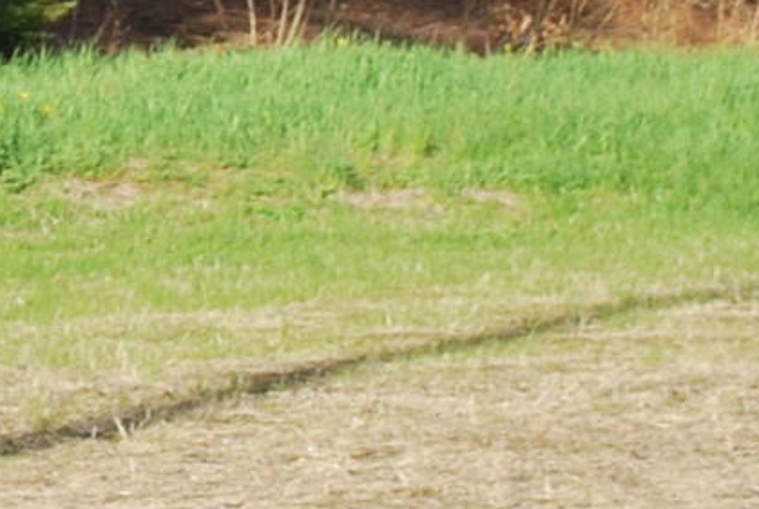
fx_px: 7932
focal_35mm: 376
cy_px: -290
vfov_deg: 3.7
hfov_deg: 5.3
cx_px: -1134
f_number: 5.6
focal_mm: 35
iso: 100
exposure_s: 1/125
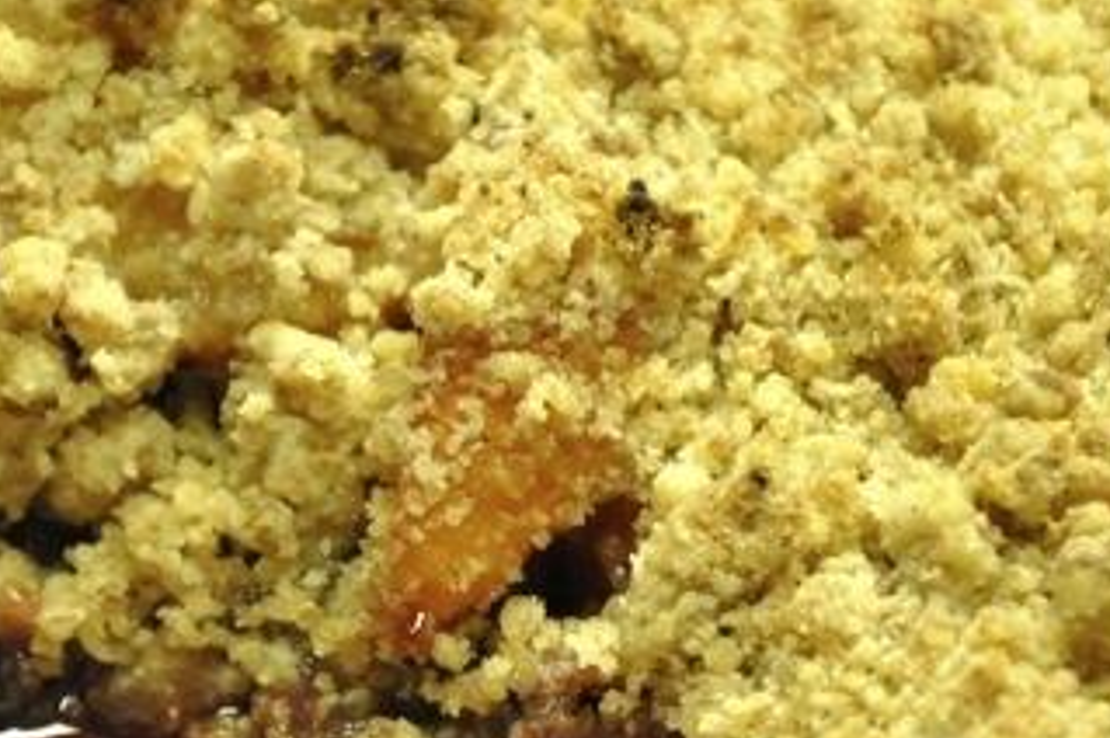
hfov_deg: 6.5
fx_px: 9733
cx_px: 435
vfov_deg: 4.3
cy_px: 513
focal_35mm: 316
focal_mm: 105
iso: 1600
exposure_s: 1/50
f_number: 5.6
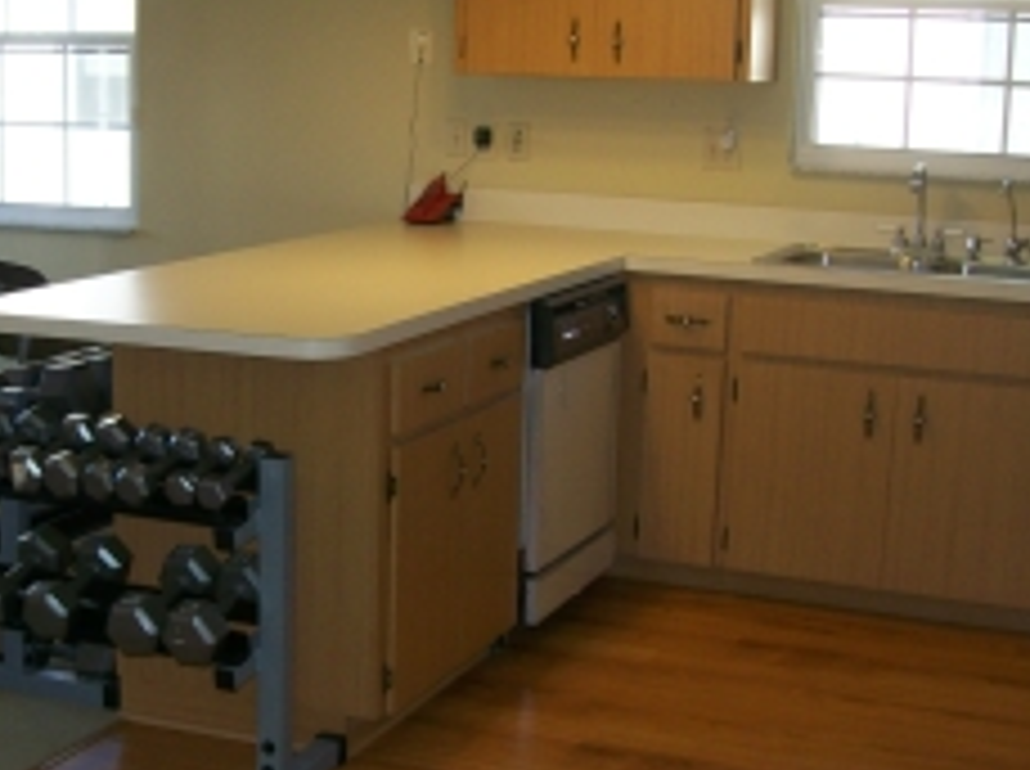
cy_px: 446
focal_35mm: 63
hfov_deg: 30.4
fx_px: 1872
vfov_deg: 23.2
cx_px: 301
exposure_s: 1/64
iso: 80
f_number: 2.7
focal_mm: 6
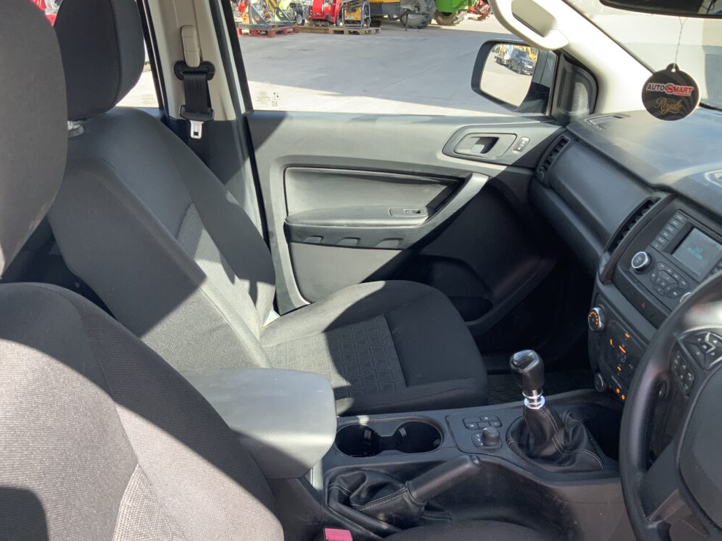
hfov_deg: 60.0
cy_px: 274
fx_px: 626
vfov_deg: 46.8
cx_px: 360
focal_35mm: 30
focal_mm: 3
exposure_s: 1/157
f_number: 1.8
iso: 16
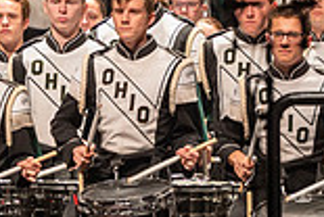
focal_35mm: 727
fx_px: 6556
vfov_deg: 1.9
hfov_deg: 2.8
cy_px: 23
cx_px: -201
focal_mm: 195
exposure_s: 1/500
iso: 2500
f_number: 2.8
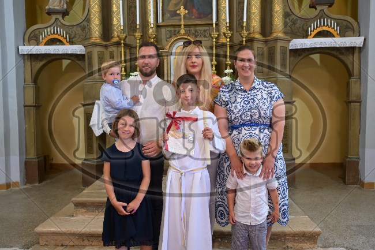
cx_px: 188
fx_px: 354
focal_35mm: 34
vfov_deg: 38.9
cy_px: 125
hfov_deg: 55.8
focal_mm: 34
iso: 4000
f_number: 4.5
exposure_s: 1/125
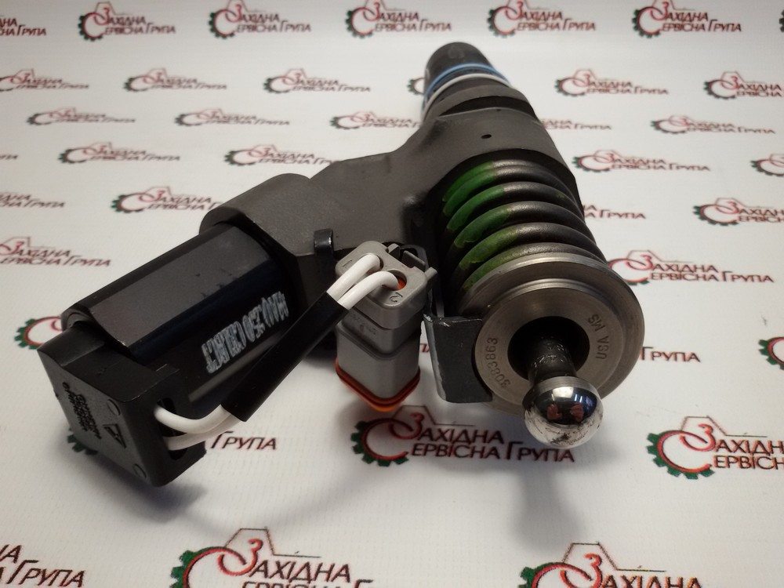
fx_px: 702
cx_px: 392
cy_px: 294
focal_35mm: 31
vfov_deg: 45.4
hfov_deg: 58.4
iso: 64
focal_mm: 2.93
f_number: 2.4
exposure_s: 1/100
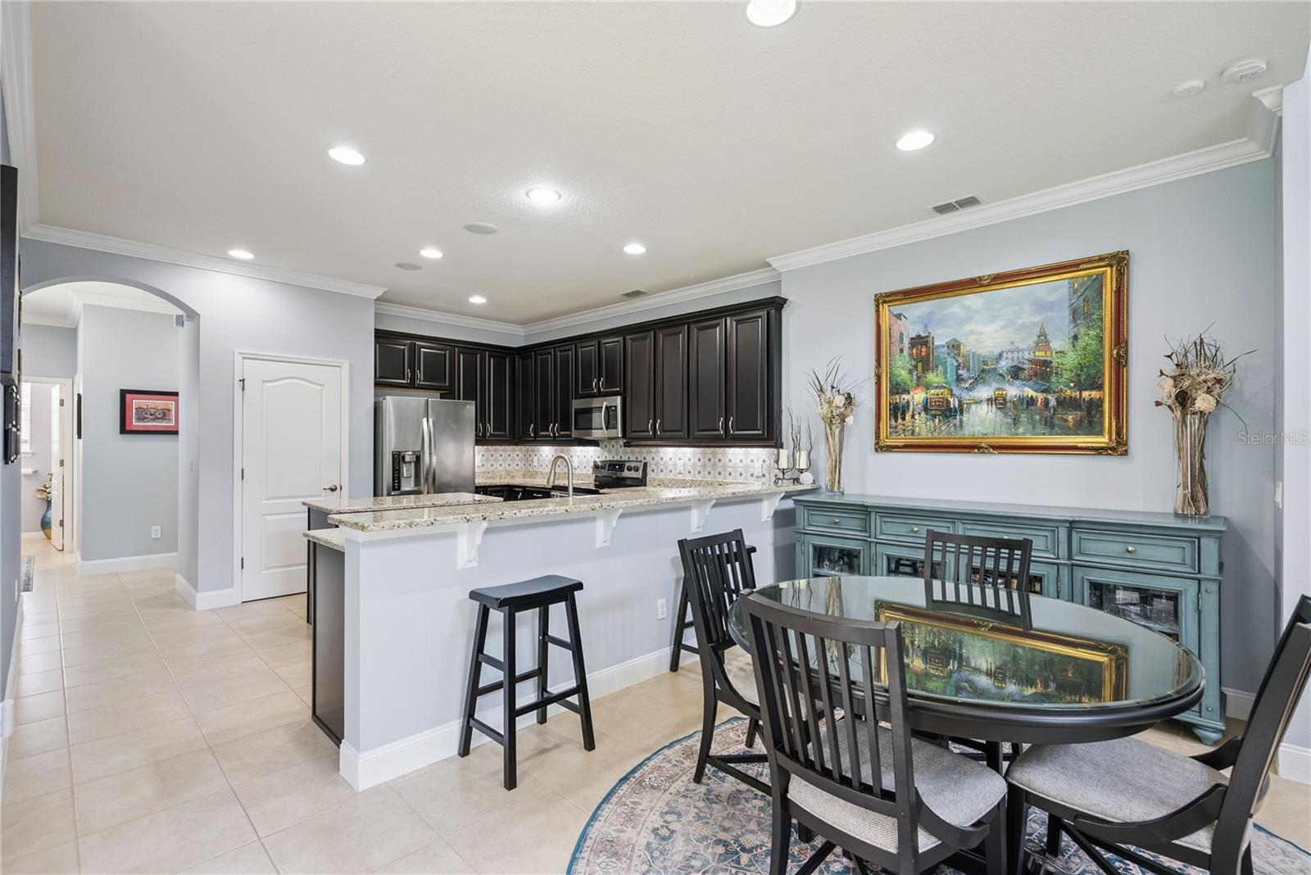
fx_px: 583
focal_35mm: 16
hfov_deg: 96.7
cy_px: 438
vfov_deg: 73.8
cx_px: 656
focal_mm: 16
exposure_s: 1/50
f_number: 8
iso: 1600
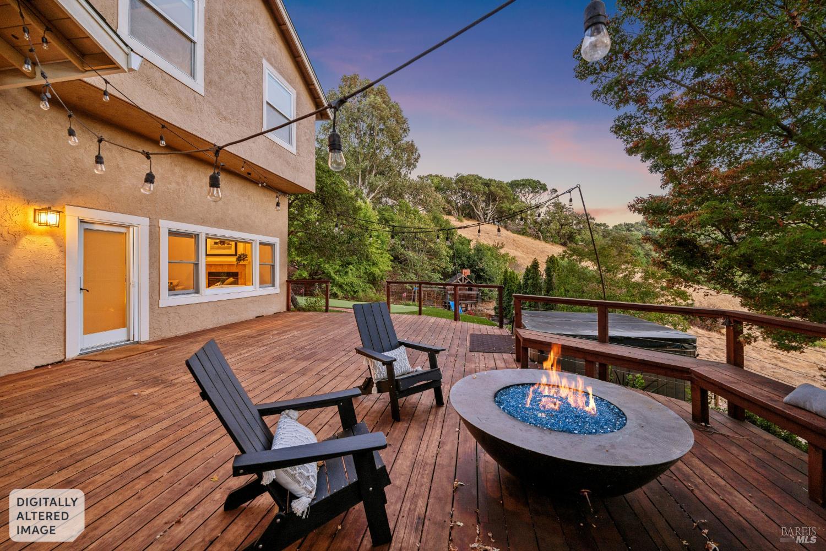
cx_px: 413
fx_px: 321
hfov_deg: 104.3
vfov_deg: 81.2
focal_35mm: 14
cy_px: 276
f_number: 9
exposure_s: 1/2.5
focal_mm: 14
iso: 250
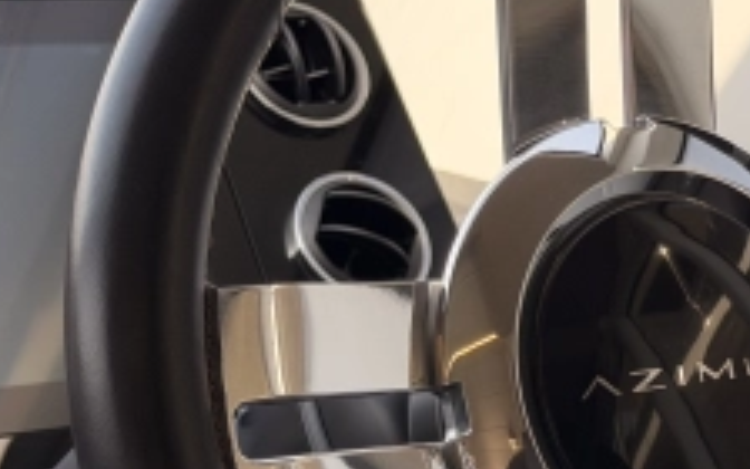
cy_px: 430
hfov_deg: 16.5
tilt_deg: -14.3
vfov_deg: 10.4
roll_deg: -0.8
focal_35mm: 125
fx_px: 2555
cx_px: 626
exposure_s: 1/1116
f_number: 1.78
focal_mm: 6.76
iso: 80
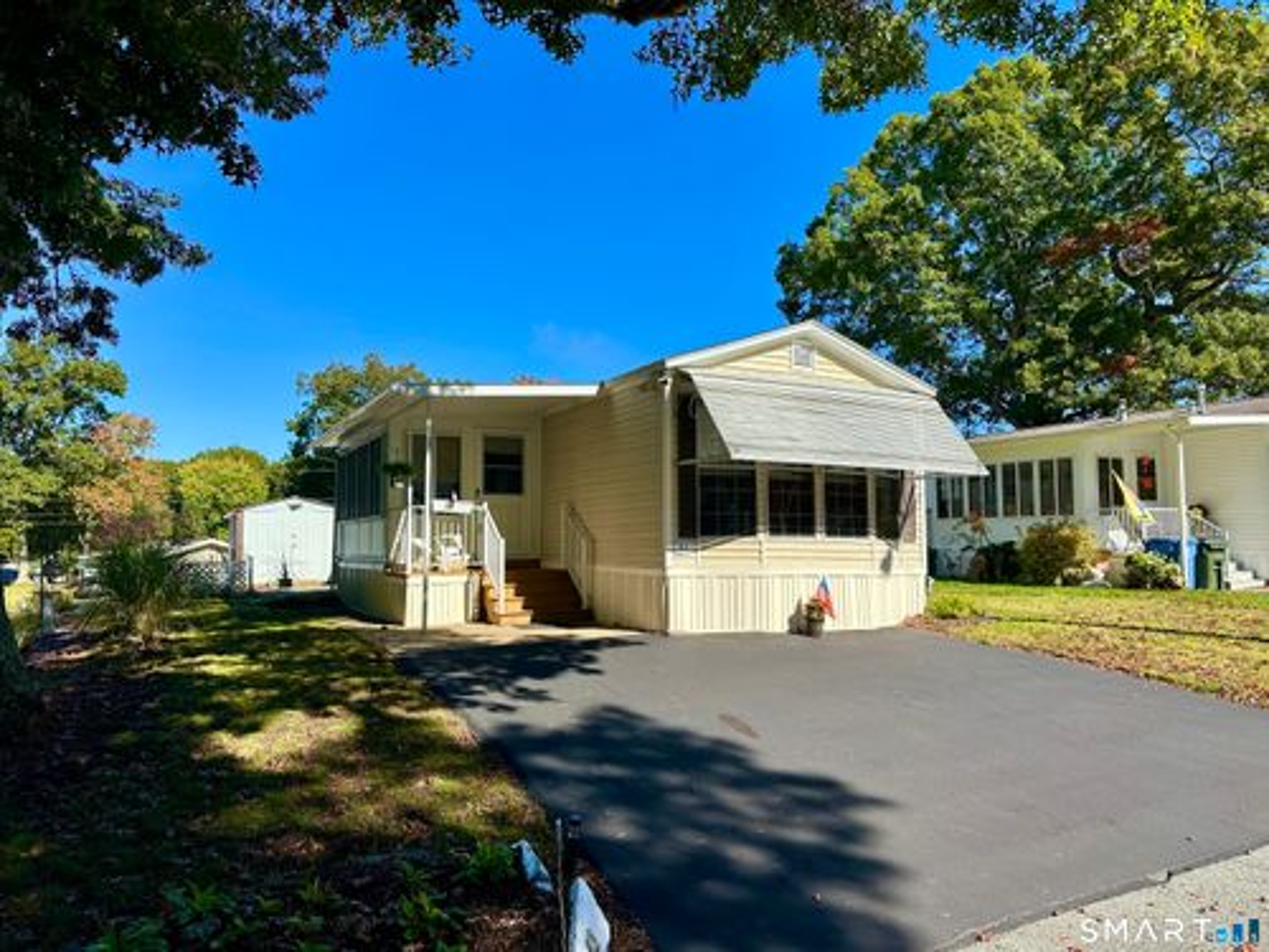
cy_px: 476
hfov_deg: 71.6
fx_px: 880
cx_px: 634
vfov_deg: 56.8
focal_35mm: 24
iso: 80
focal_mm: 6.86
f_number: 1.78
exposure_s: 1/4016
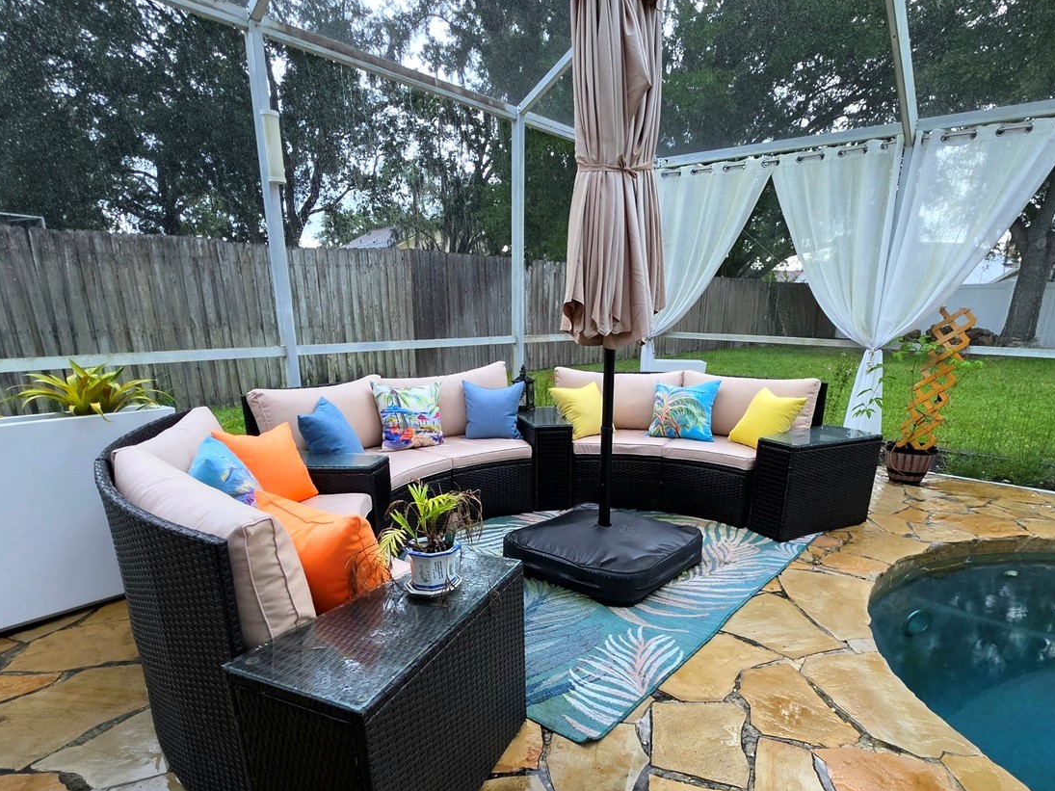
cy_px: 522
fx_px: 579
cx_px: 566
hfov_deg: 84.5
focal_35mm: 19
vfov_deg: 67.0
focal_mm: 2.2
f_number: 1.9
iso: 250
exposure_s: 1/60.2
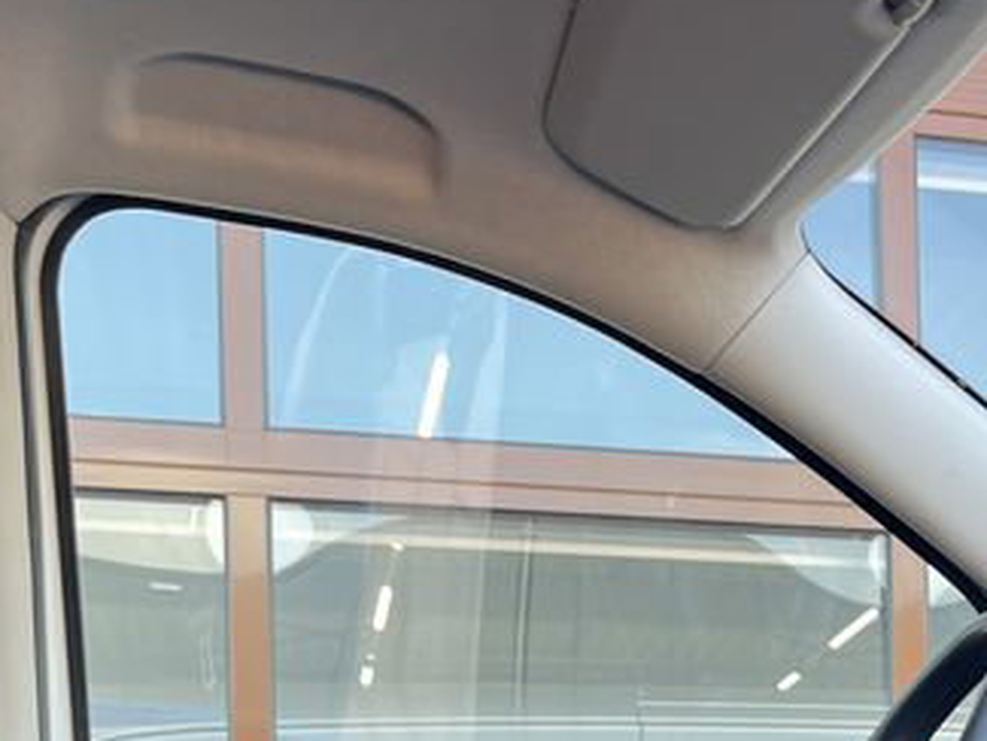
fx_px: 2339
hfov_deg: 23.0
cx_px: 941
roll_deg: +1.4
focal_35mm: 82
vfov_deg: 16.6
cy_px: 1072
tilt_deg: +0.5
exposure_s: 1/122
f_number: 1.6
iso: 64
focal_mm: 5.1
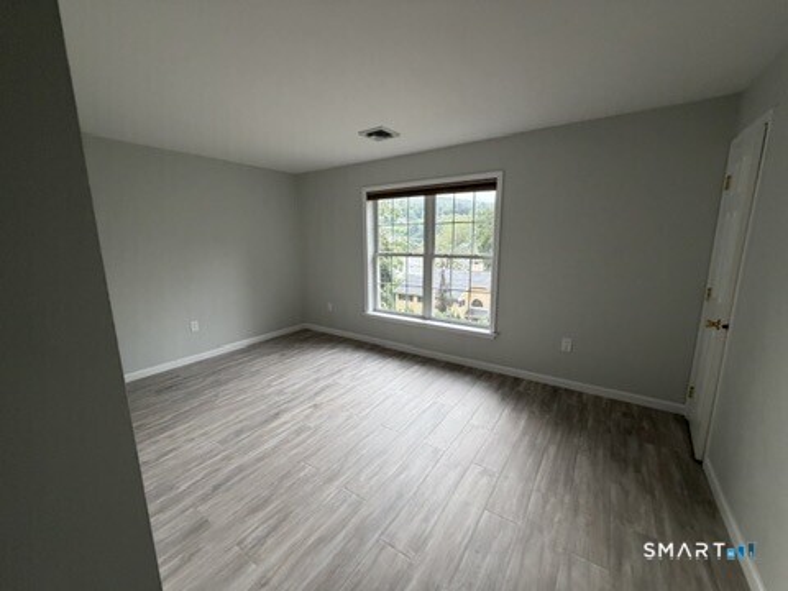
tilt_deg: -10.4
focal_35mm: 14
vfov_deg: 85.7
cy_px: 296
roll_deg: +1.2
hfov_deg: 102.1
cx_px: 394
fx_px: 319
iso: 320
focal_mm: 2.22
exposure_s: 1/105
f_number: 2.2
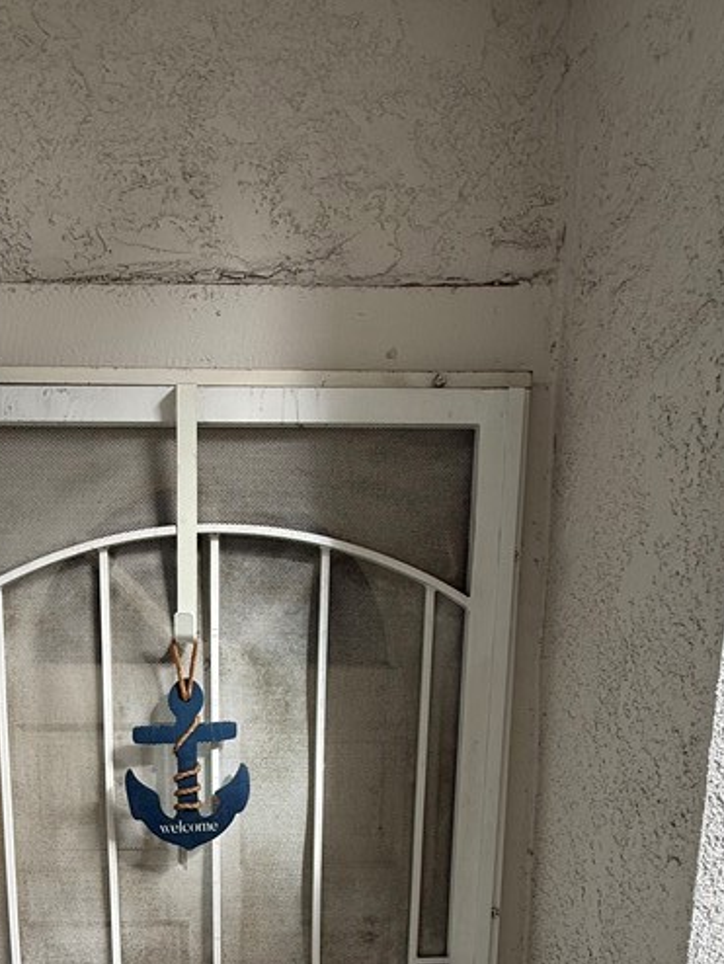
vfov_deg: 55.4
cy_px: 823
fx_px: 808
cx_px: 221
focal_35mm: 29
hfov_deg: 47.2
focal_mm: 2.22
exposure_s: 1/99
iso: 50
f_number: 2.2
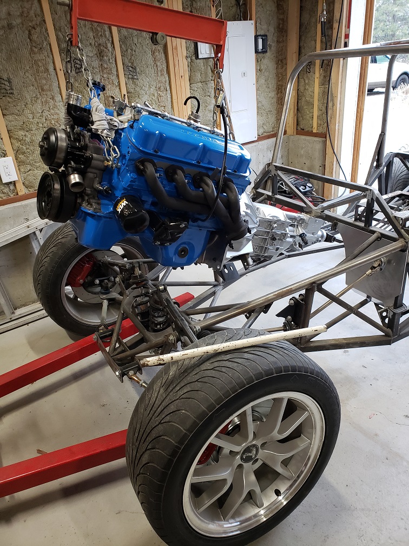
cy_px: 273
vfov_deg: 67.3
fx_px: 410
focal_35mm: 26
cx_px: 204
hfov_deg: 53.1
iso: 320
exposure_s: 1/60
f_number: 2.4
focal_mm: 4.3
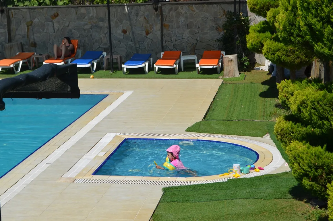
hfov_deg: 24.7
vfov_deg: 16.5
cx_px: 166
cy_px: 110
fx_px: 761
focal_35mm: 82
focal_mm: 55
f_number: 9
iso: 100
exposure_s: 1/320
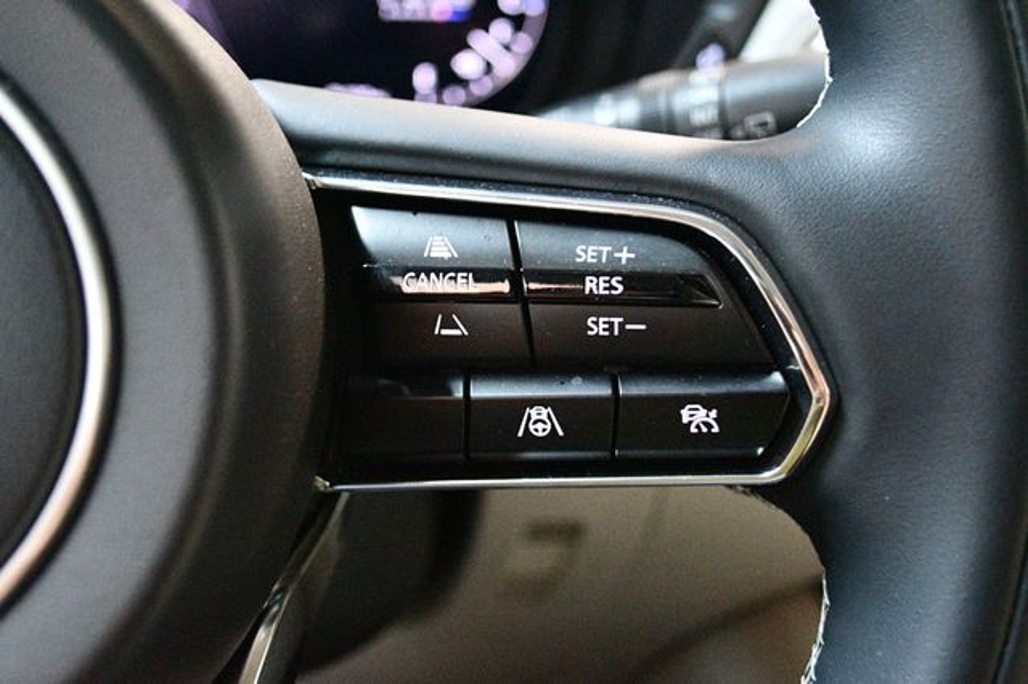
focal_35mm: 42
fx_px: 1199
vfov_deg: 31.9
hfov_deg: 46.4
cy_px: 342
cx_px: 514
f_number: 4.5
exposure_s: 1/40
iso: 12800
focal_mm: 28
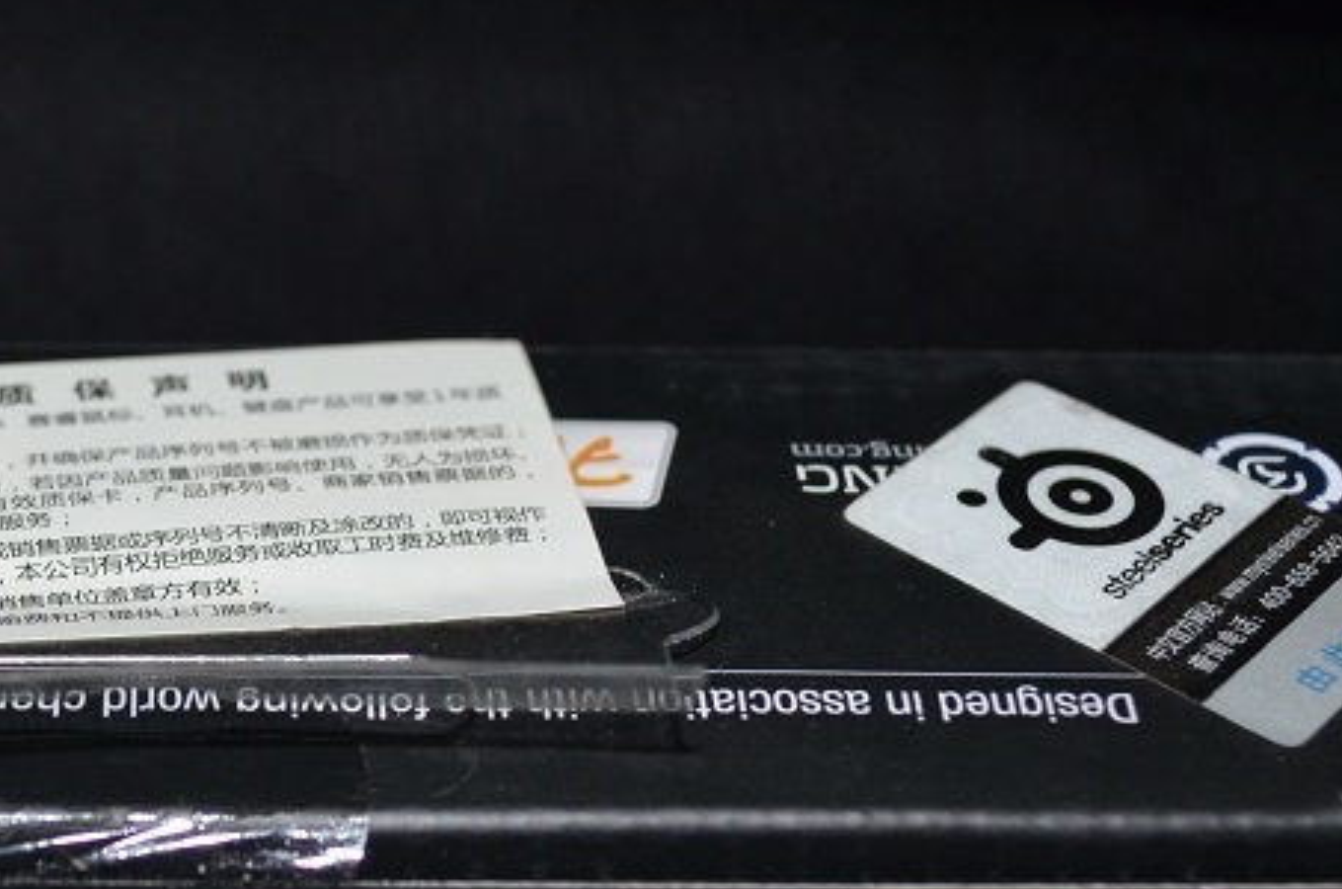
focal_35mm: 107
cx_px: 228
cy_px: 631
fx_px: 3981
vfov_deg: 12.7
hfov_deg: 18.9
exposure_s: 1/60
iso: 1100
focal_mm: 35
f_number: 5
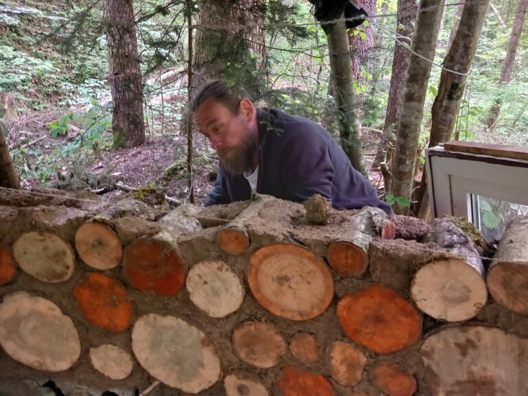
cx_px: 264
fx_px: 412
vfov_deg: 51.4
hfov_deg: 65.3
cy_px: 198
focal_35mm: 27
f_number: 1.8
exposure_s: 1/25
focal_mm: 4
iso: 320
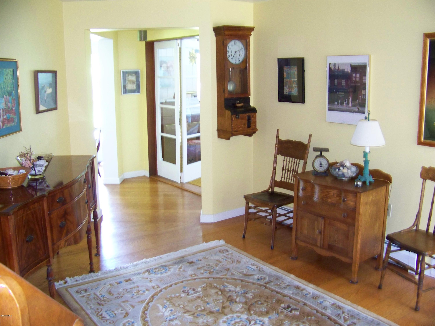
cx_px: 218
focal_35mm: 36
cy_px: 163
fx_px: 452
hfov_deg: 51.4
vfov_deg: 39.7
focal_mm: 5.85
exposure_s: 1/5
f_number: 2.8
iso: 200
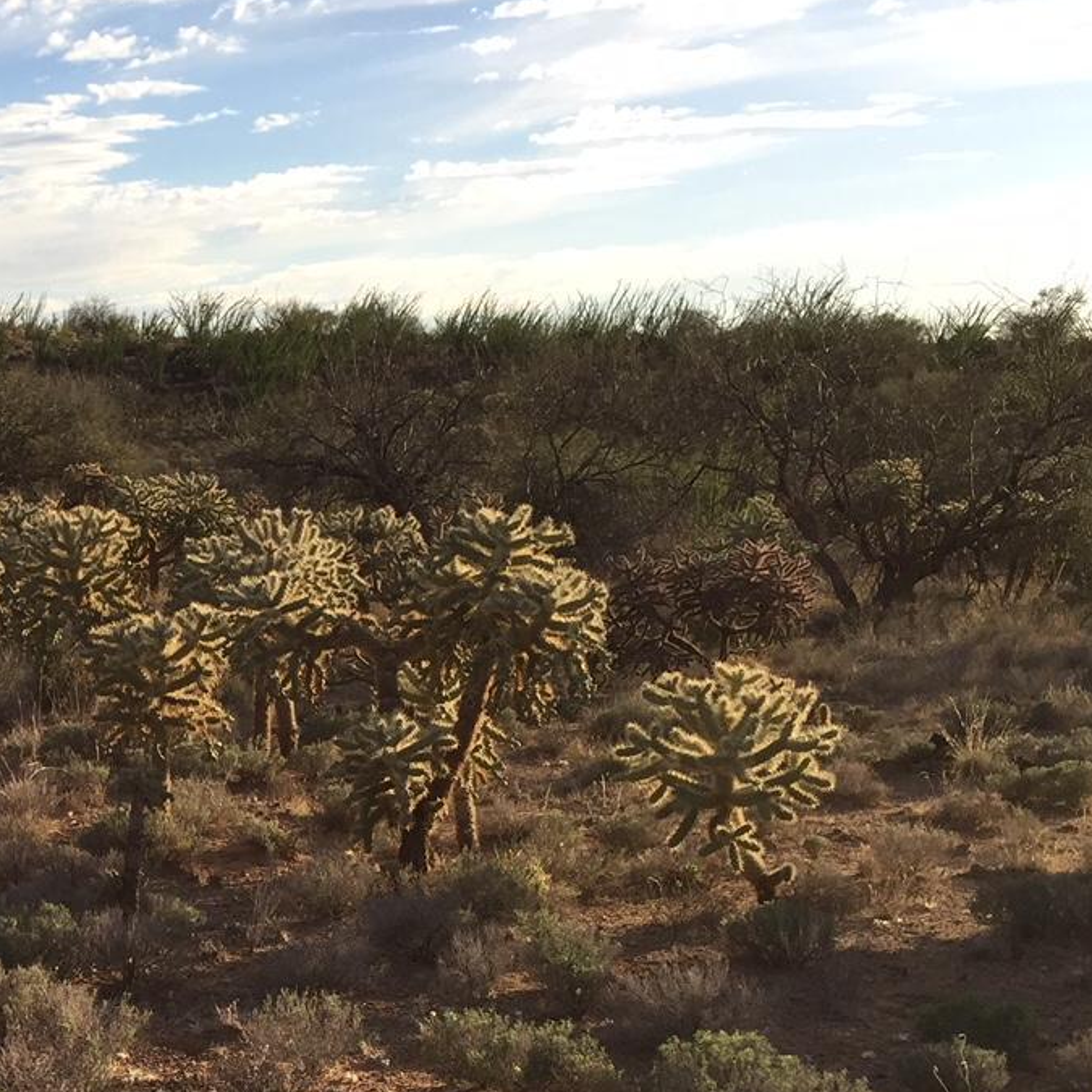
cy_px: 958
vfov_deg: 26.9
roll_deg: -0.4
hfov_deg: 25.5
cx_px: -136
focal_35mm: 62
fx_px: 2213
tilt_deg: -12.5
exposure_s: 1/1163
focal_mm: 4.15
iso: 32
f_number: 2.2
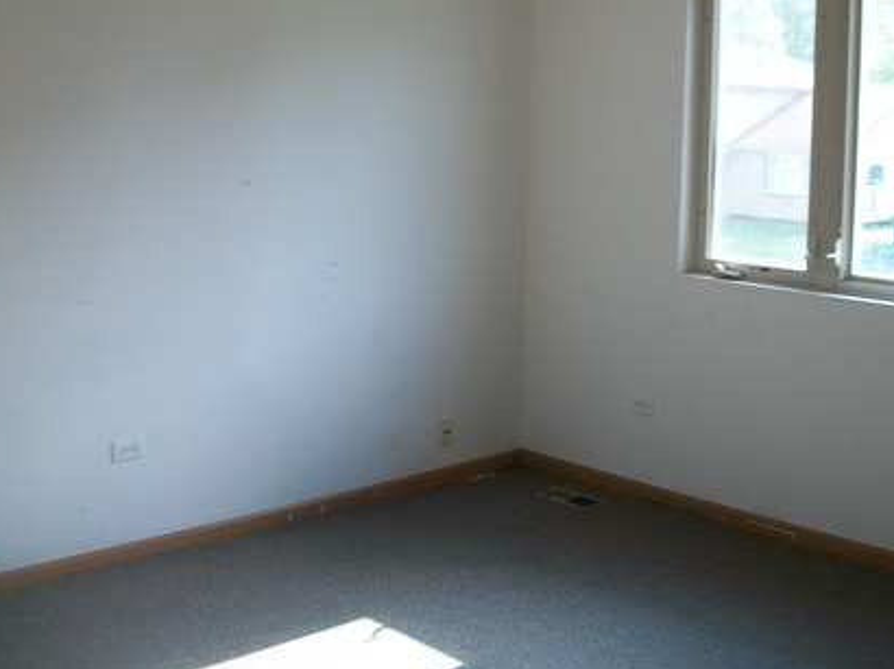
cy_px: 190
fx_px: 1291
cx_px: 617
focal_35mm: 50
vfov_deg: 28.8
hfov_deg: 37.7
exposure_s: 1/60
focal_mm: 5.7
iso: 80
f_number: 2.9
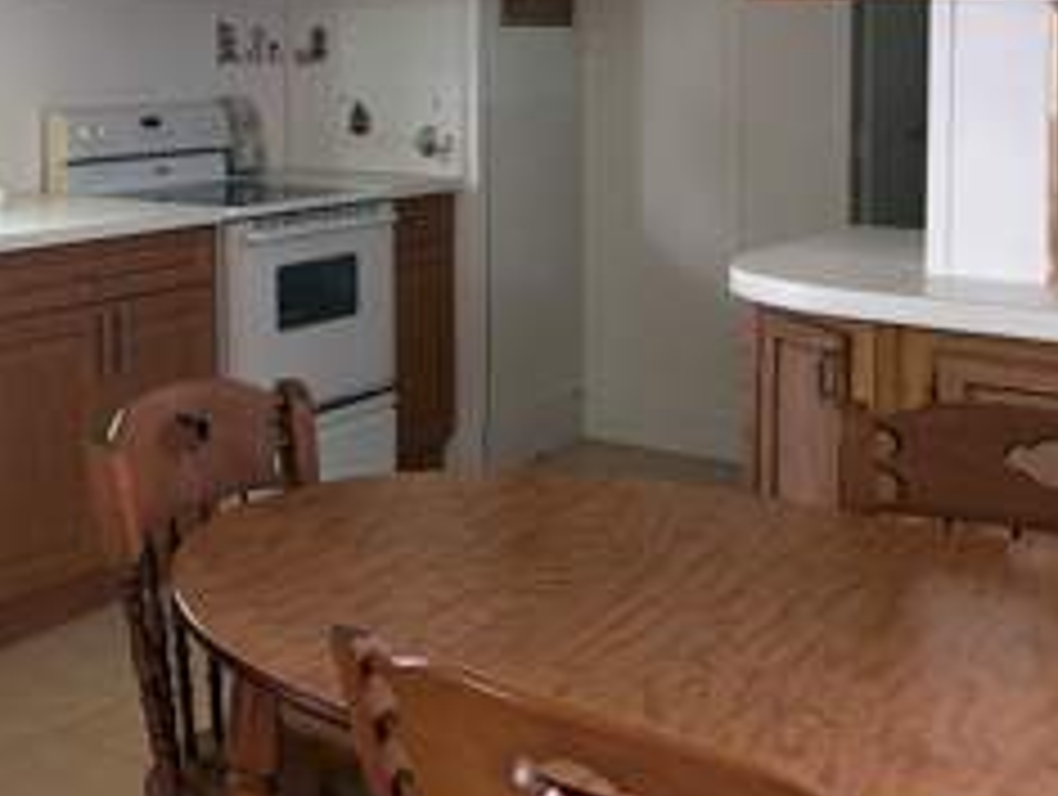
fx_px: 1622
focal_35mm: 53
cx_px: 68
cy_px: 67
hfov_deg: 33.8
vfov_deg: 26.6
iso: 125
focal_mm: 5.96
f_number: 1.6
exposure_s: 1/101
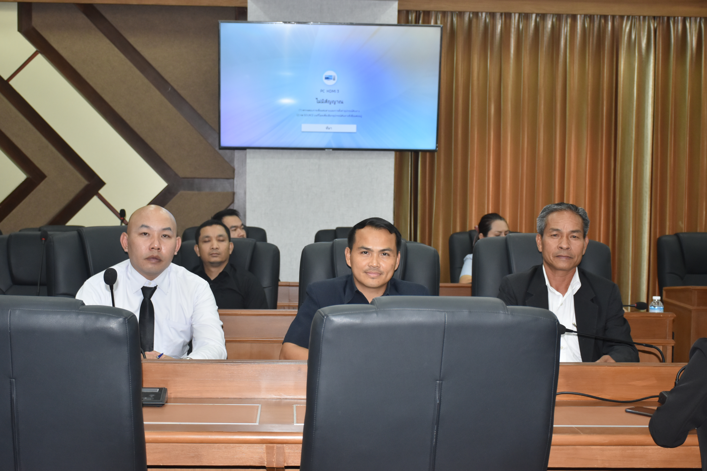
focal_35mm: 52
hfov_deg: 37.9
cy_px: 236
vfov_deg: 25.8
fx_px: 1031
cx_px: 354
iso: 800
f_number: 4.5
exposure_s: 1/80
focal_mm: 35
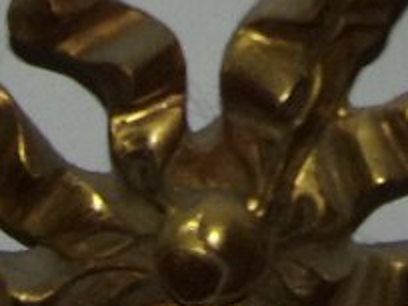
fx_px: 1733
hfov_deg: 13.4
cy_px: -270
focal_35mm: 147
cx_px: 334
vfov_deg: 9.5
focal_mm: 4.5
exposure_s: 1/34
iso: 200
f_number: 3.5
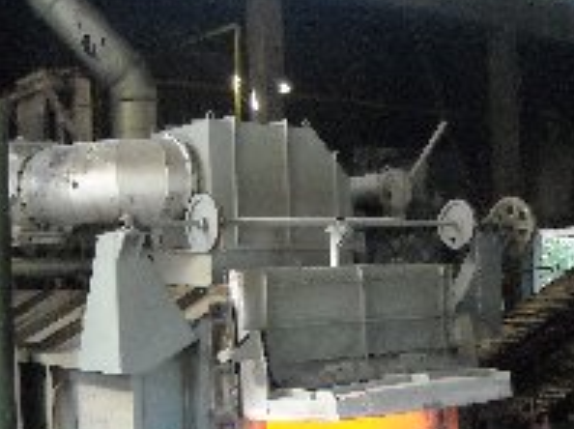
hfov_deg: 31.2
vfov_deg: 23.3
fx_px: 1027
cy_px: 339
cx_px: 270
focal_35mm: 62
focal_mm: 5.7
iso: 800
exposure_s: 1/141
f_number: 2.8
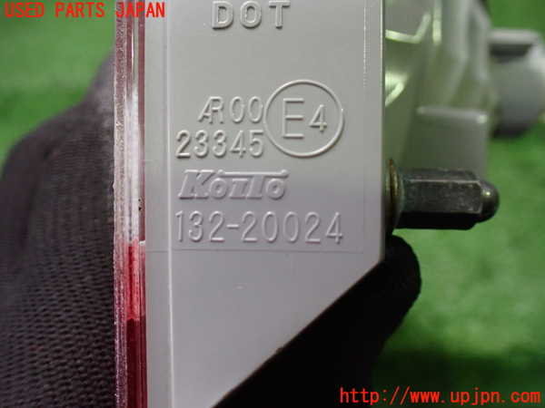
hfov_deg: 60.0
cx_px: 272
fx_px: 472
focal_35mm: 30
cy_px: 204
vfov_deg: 46.8
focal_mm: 5.4
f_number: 2.3
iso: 800
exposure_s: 1/125
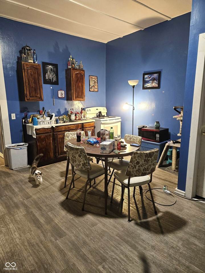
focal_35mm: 23
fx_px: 182
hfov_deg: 58.9
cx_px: 102
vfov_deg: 73.9
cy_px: 136
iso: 500
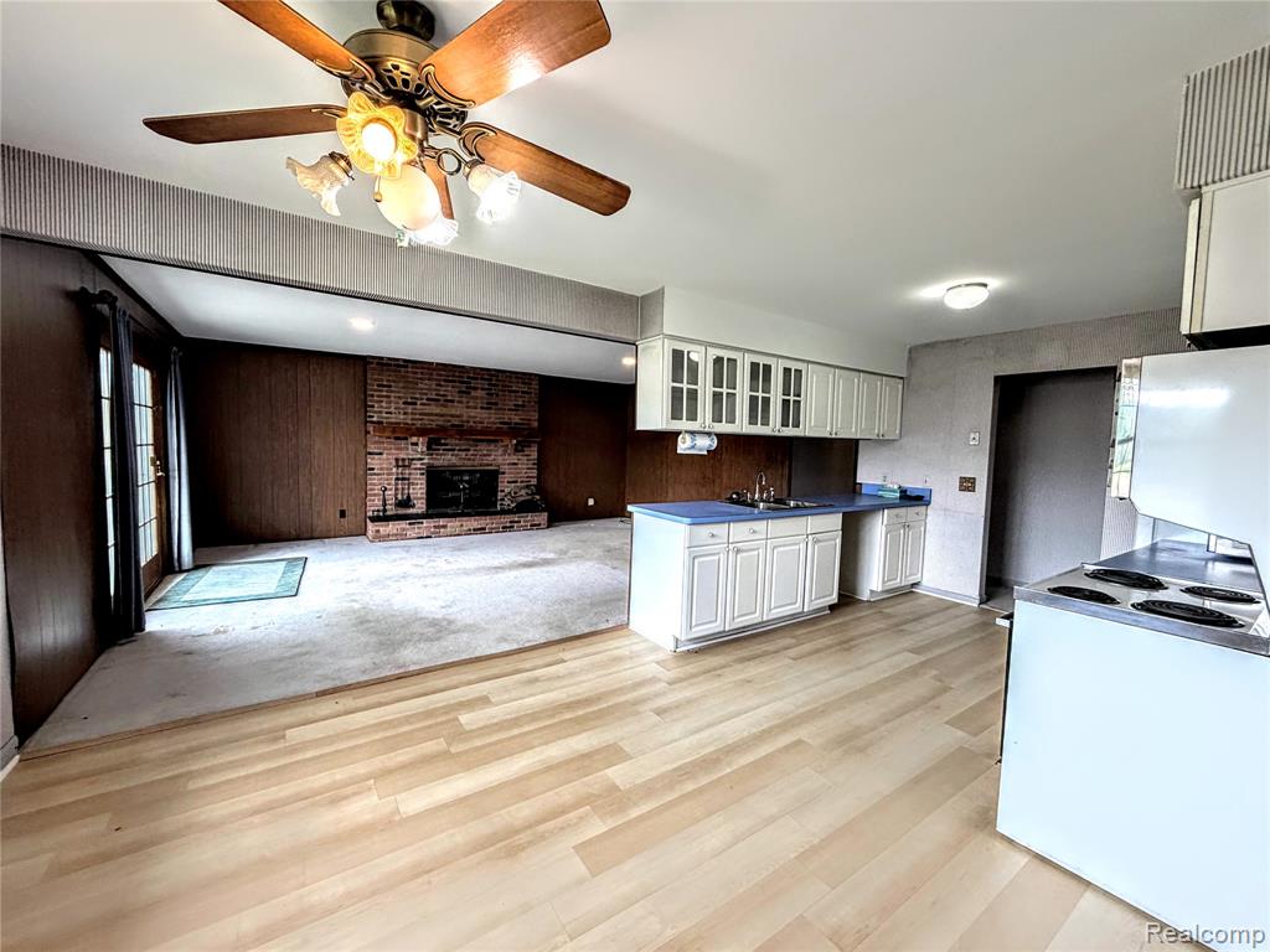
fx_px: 514
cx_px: 635
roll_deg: -1.4
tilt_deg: -3.9
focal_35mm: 14
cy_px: 476
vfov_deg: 85.7
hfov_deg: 102.1
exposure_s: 1/120
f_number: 2.2
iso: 125
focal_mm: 2.22
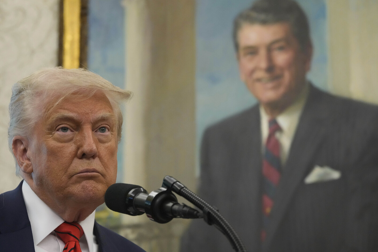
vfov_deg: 8.9
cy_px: 118
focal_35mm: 155
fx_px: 1628
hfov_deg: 13.2
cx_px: 167
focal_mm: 137
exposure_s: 1/400
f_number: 6.3
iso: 5000
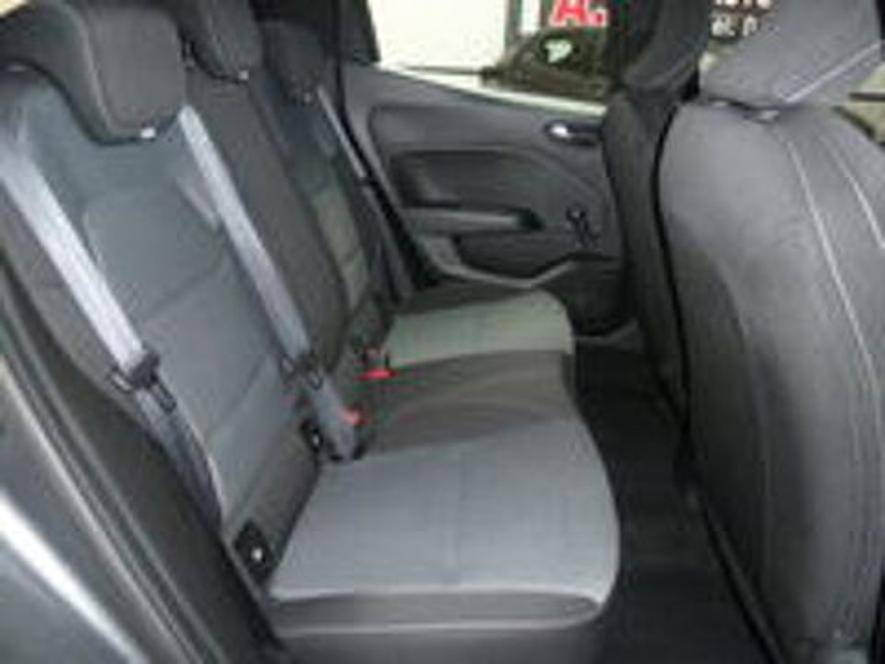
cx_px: 442
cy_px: 332
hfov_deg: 69.4
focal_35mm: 25
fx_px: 639
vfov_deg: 54.9
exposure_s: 1/30
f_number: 3.3
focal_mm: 4.1
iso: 320
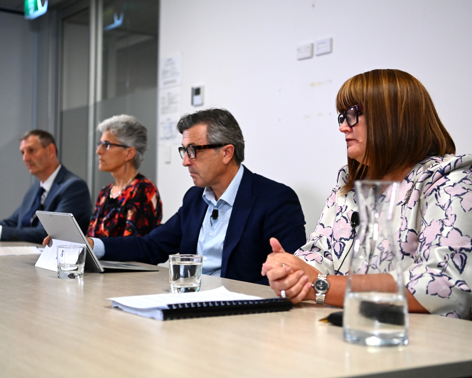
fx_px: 768
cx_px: 243
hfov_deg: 34.2
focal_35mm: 55
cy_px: 189
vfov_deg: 27.6
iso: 3200
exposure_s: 1/800
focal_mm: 48
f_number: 2.8
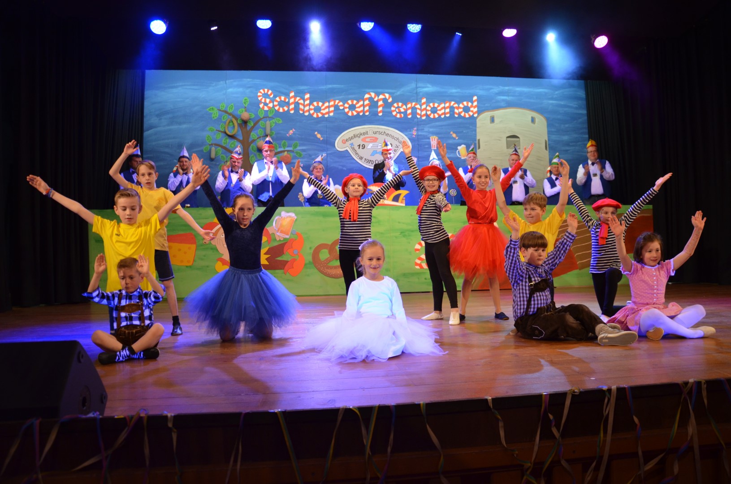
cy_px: 242
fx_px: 547
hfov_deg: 67.5
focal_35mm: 27
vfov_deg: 47.7
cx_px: 366
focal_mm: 18
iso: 900
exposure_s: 1/30
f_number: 3.5
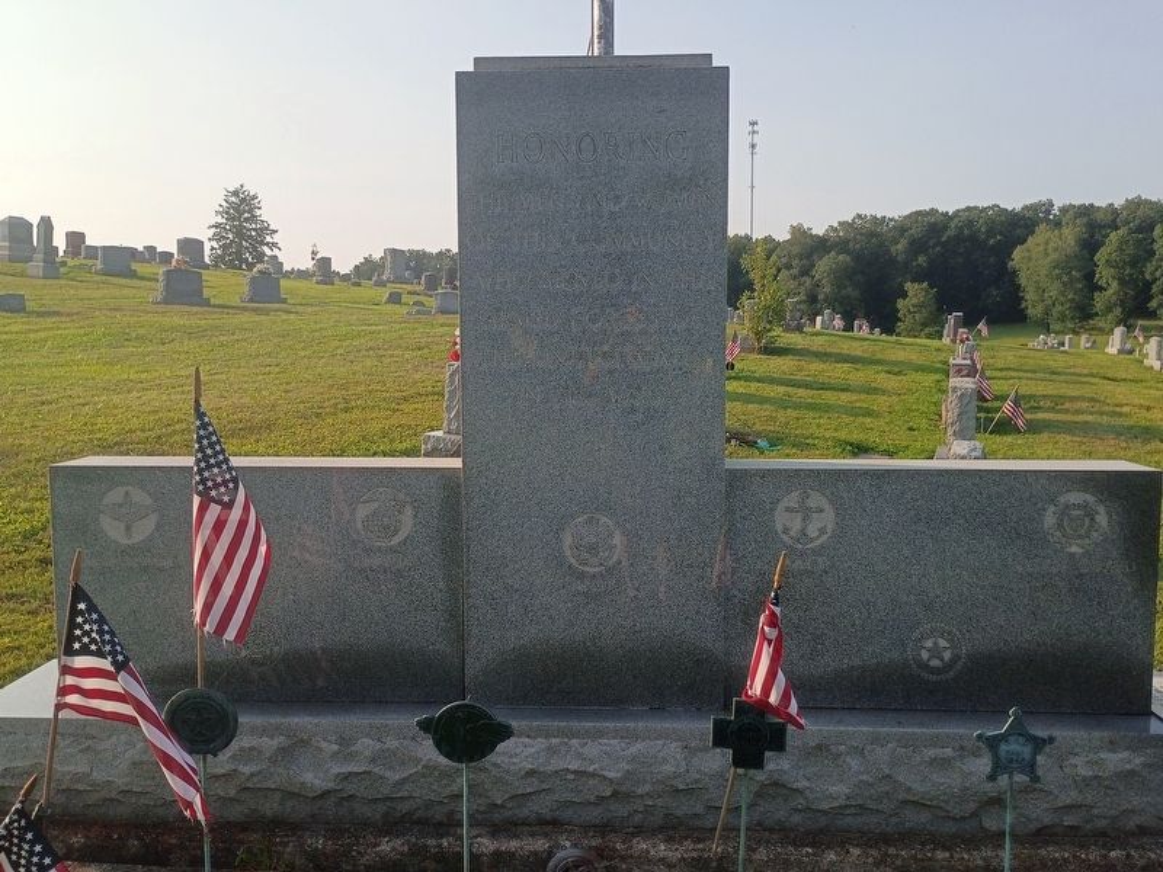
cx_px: 582
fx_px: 974
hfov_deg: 61.7
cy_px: 436
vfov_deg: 48.2
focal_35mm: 29
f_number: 1.8
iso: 103
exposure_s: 1/926
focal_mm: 4.27
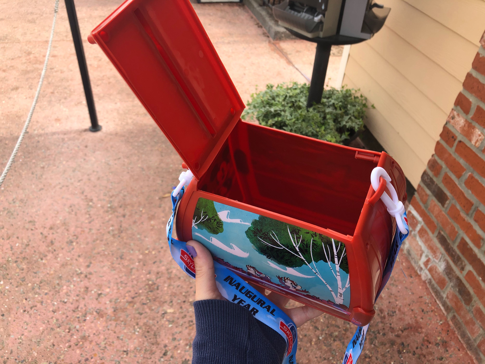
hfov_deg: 63.4
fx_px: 392
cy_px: 182
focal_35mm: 28
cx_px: 242
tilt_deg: -41.0
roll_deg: -6.6
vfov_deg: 49.7
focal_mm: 3.99
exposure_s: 1/390
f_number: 1.8
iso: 20
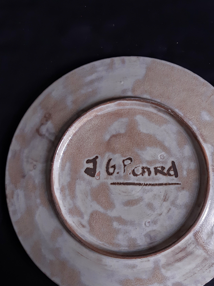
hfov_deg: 42.7
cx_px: 128
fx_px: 272
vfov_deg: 55.1
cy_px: 165
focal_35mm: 33
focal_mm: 3.93
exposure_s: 1/15
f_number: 1.7
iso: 100
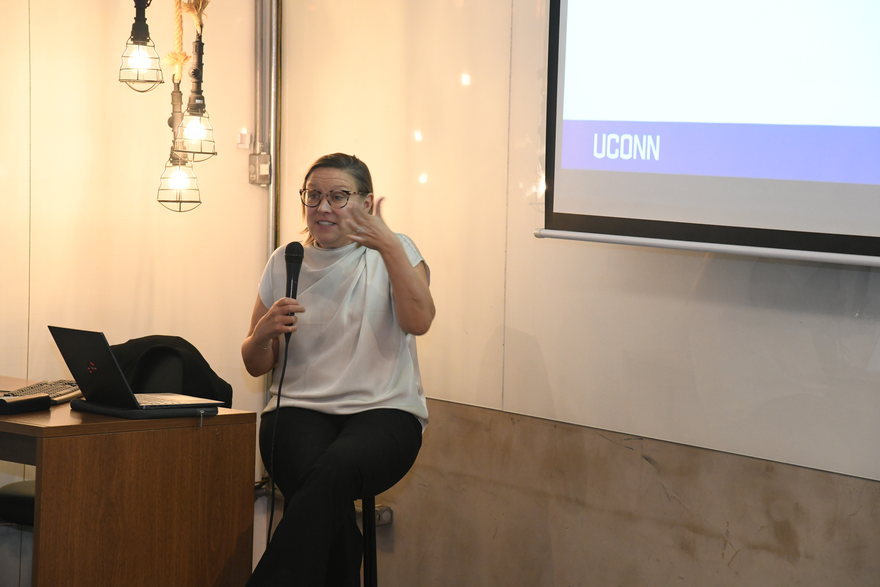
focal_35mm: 120
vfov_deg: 11.4
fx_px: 2933
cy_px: 294
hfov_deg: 17.1
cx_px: 440
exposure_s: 1/80
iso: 4000
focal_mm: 120
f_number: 7.1
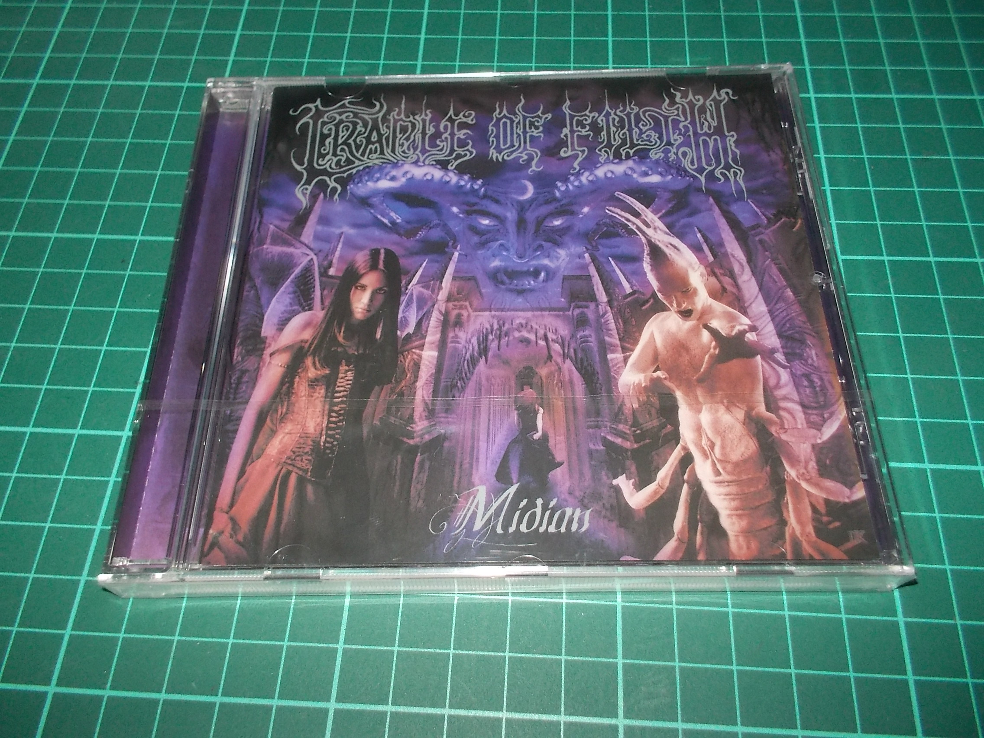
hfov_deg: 61.7
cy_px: 369
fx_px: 824
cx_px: 492
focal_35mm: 29
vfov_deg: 48.2
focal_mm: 4.1
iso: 200
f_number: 3.3
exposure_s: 1/30
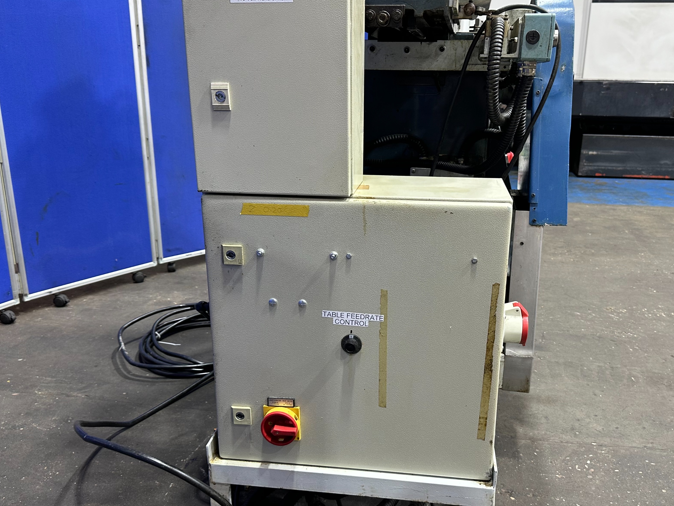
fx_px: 604
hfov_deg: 58.3
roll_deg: -0.8
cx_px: 358
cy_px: 266
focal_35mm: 31
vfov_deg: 45.4
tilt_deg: -17.0
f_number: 1.78
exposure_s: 1/50
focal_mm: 6.86
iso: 160
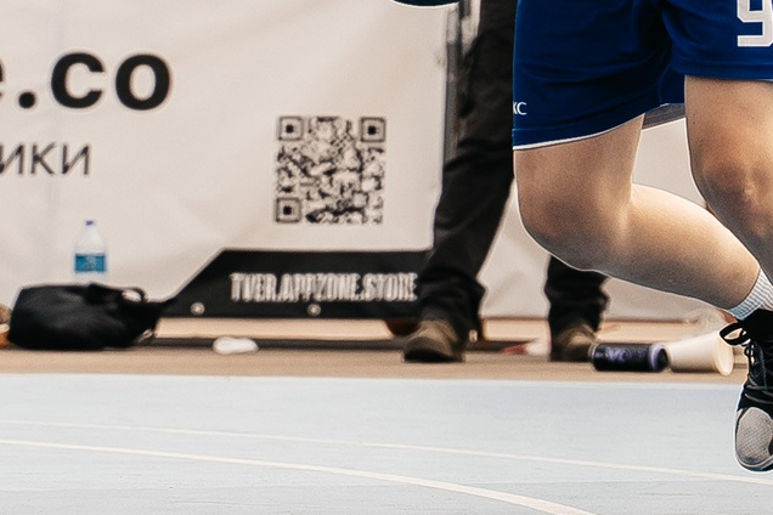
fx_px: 7536
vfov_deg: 3.9
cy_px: -203
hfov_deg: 5.9
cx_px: 374
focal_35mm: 351
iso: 320
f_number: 3.5
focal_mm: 75
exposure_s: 1/3200
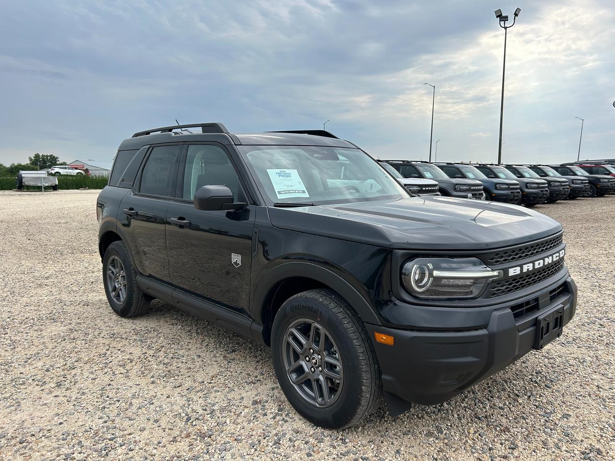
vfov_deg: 53.1
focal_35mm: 26
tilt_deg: -4.9
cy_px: 230
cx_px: 308
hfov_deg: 67.3
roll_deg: -1.2
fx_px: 462
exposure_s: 1/2632
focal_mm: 5.7
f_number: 1.5
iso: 50
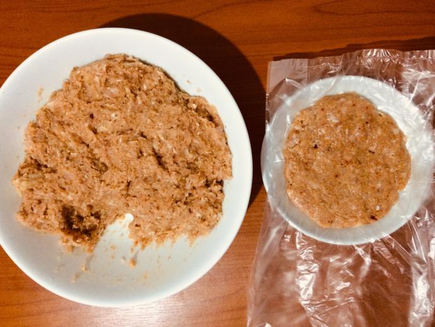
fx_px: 365
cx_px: 218
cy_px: 164
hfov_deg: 61.6
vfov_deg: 48.3
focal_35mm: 29
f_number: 2.2
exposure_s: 1/25
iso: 320
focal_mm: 4.15
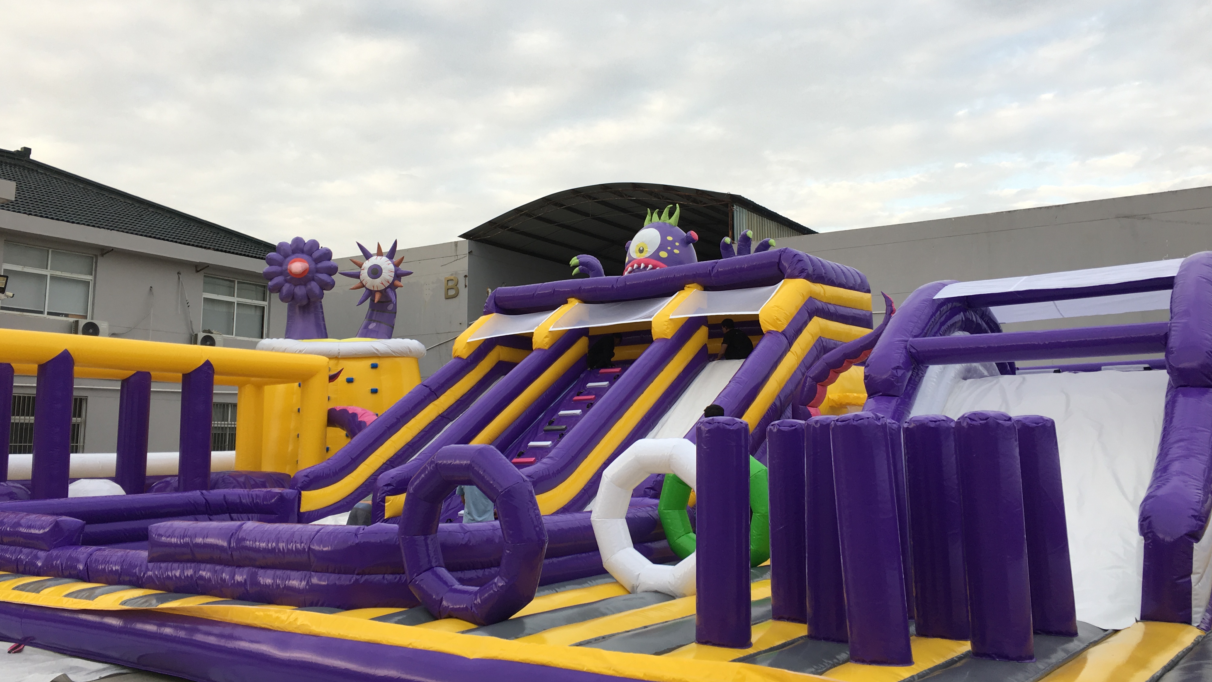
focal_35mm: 32
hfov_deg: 61.0
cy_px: 293
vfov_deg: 36.6
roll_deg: +0.6
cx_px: 608
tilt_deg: +9.4
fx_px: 1028
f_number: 2.2
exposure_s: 1/100
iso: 25
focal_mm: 4.15
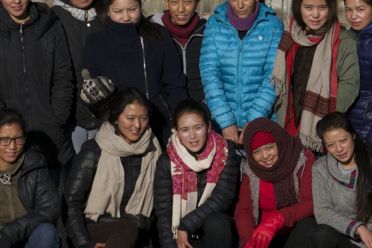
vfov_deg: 5.8
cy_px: 110
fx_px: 2460
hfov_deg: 8.6
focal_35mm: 238
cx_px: 310
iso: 200
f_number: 6.3
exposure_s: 1/1300
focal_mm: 34.91
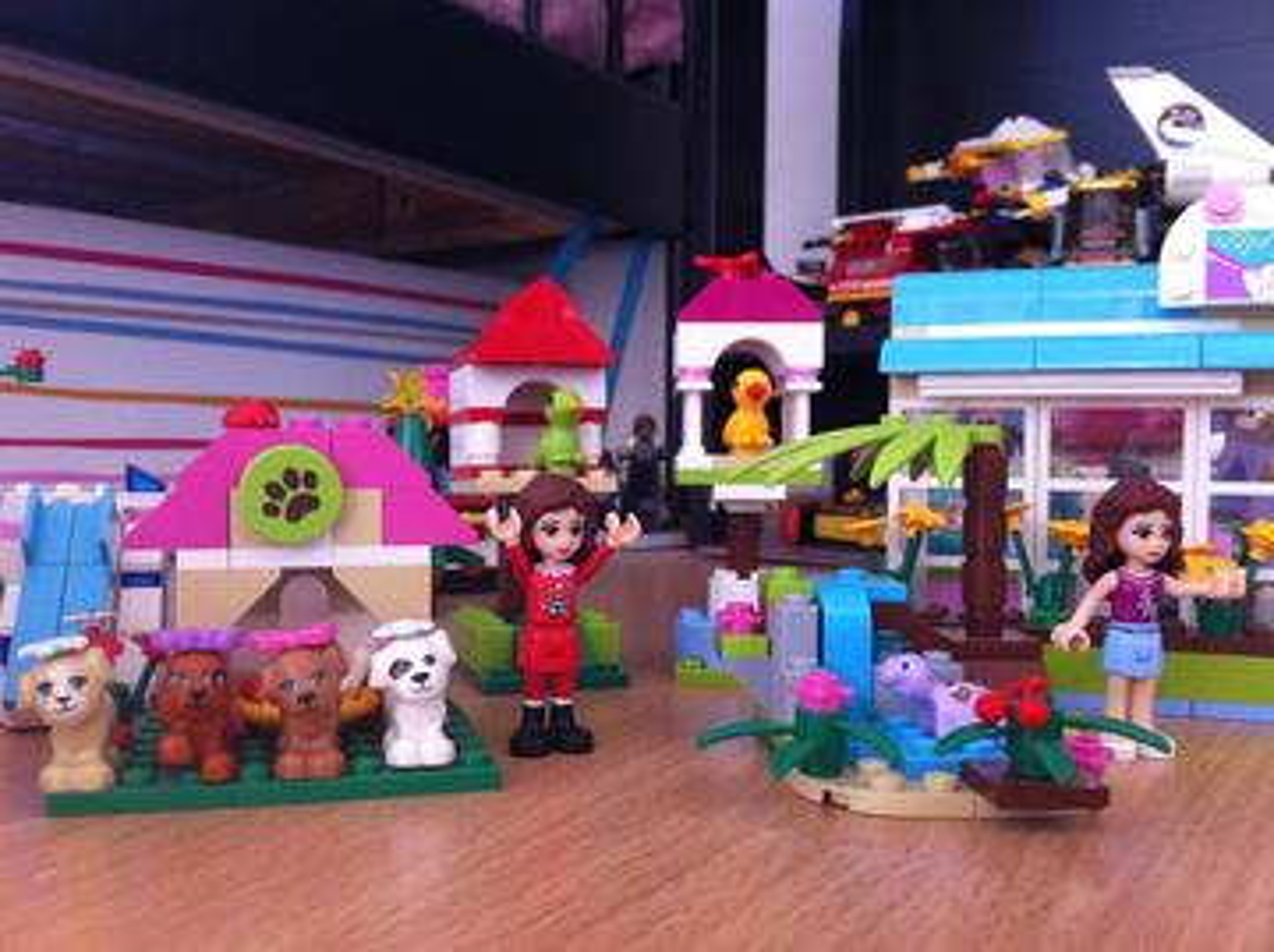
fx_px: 1286
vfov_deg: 40.6
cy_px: 476
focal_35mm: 35
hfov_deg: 52.7
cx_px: 637
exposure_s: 1/15
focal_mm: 3.85
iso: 320
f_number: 2.8
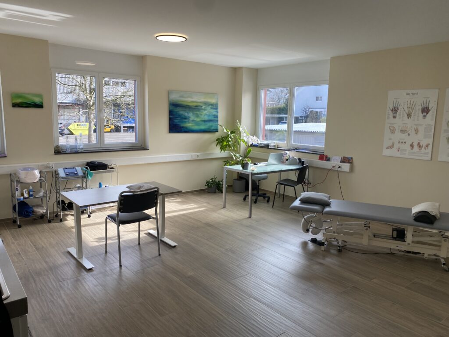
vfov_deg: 53.1
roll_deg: -1.2
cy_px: 168
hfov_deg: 67.3
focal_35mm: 26
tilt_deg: -9.4
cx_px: 224
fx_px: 337
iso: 32
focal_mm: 4.25
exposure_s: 1/165
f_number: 1.8
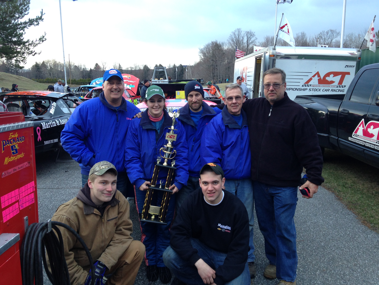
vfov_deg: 42.9
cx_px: 190
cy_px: 142
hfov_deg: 55.4
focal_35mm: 33
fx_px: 361
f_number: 2.4
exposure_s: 1/40
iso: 64
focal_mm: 4.12
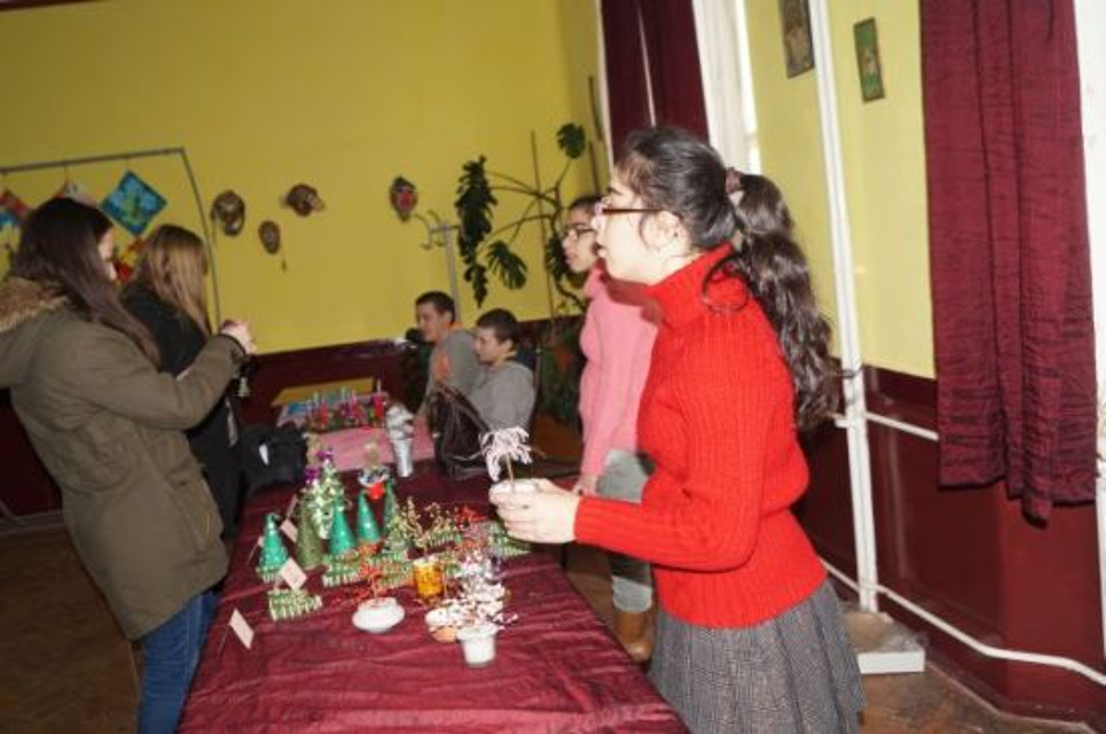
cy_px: 367
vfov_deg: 39.9
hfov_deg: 57.3
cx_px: 553
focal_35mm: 33
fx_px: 1012
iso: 400
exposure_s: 1/60
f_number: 4
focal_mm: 22
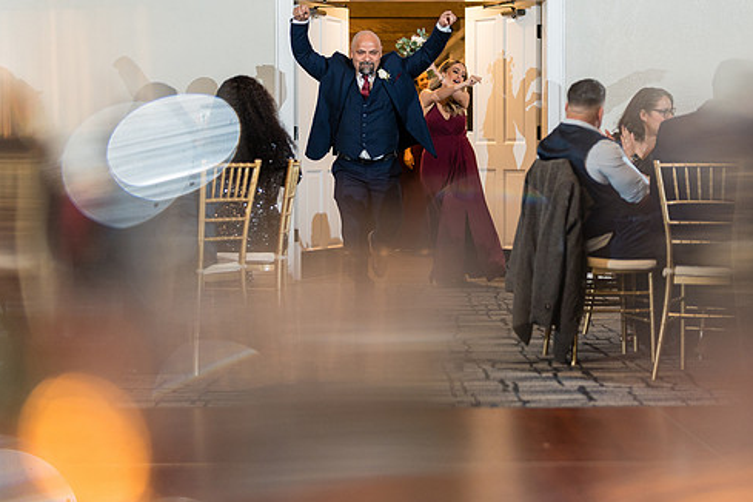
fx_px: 1861
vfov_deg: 15.4
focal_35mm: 89
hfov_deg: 22.9
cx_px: 393
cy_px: 224
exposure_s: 1/250
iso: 500
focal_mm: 50
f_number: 1.2
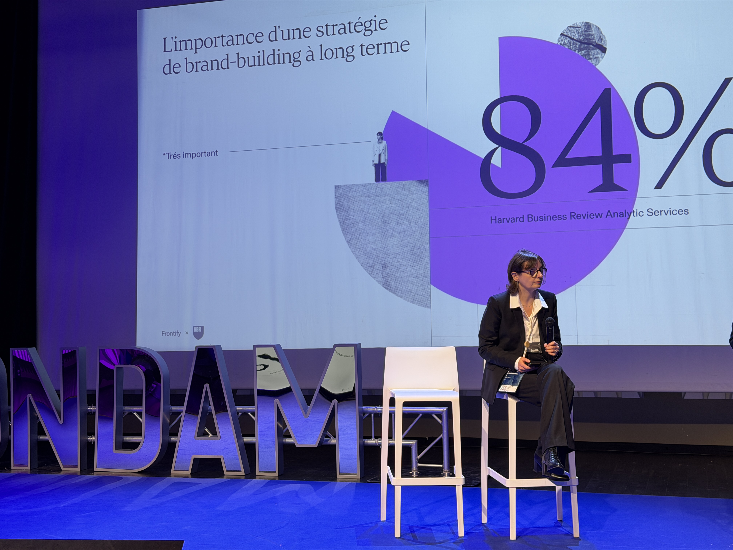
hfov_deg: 39.7
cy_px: 275
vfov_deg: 30.3
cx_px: 366
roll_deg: +1.7
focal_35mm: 48
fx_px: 1016
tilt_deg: +1.0
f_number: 1.78
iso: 80
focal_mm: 6.76
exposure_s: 1/50
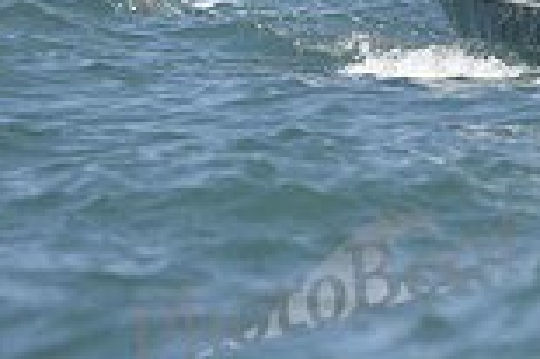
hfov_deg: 2.3
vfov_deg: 1.5
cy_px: -301
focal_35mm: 900
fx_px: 13486
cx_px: 801
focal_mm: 240
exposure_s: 1/1000
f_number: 6.3
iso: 280
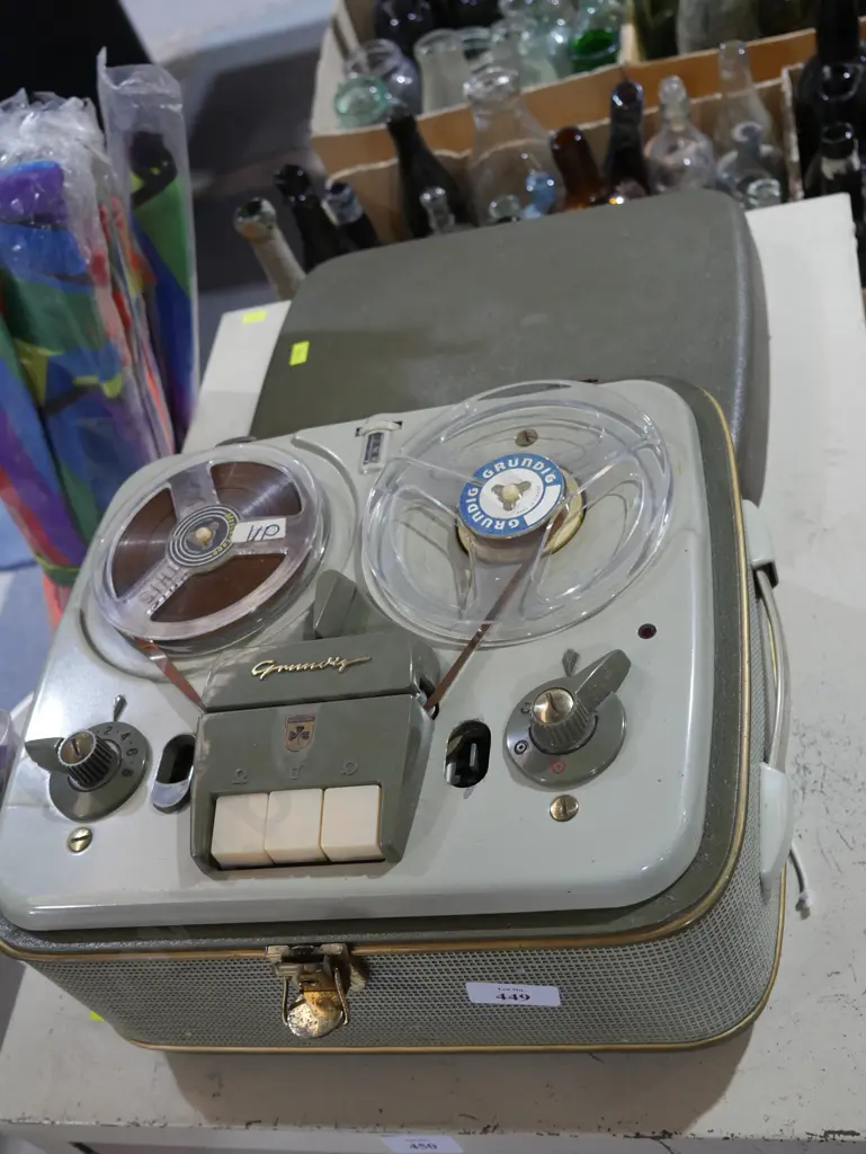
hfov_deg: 36.0
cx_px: 433
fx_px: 1333
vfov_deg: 46.8
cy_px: 577
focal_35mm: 40
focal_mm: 20
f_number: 4.5
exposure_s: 1/60
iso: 640
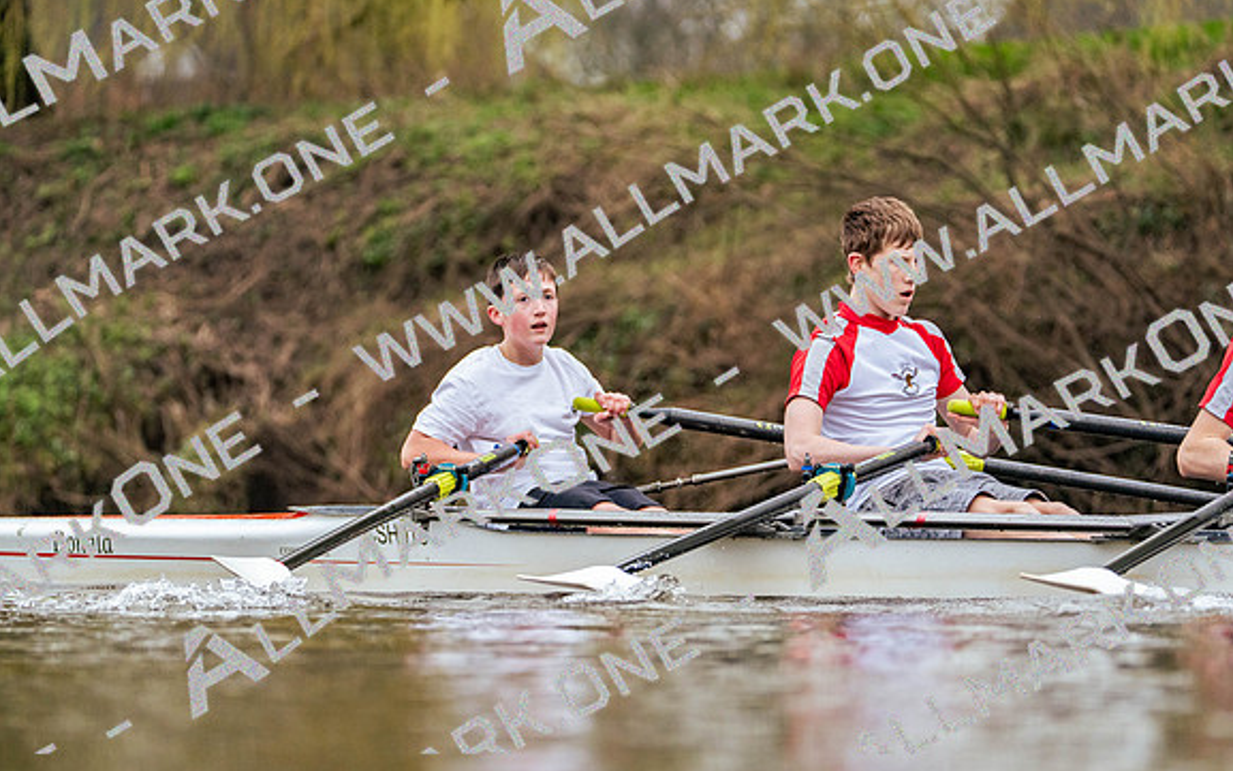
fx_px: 9949
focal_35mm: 296
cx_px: 618
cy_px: 388
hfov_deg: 7.1
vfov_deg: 4.4
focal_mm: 289
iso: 3200
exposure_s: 1/2000
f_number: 6.3
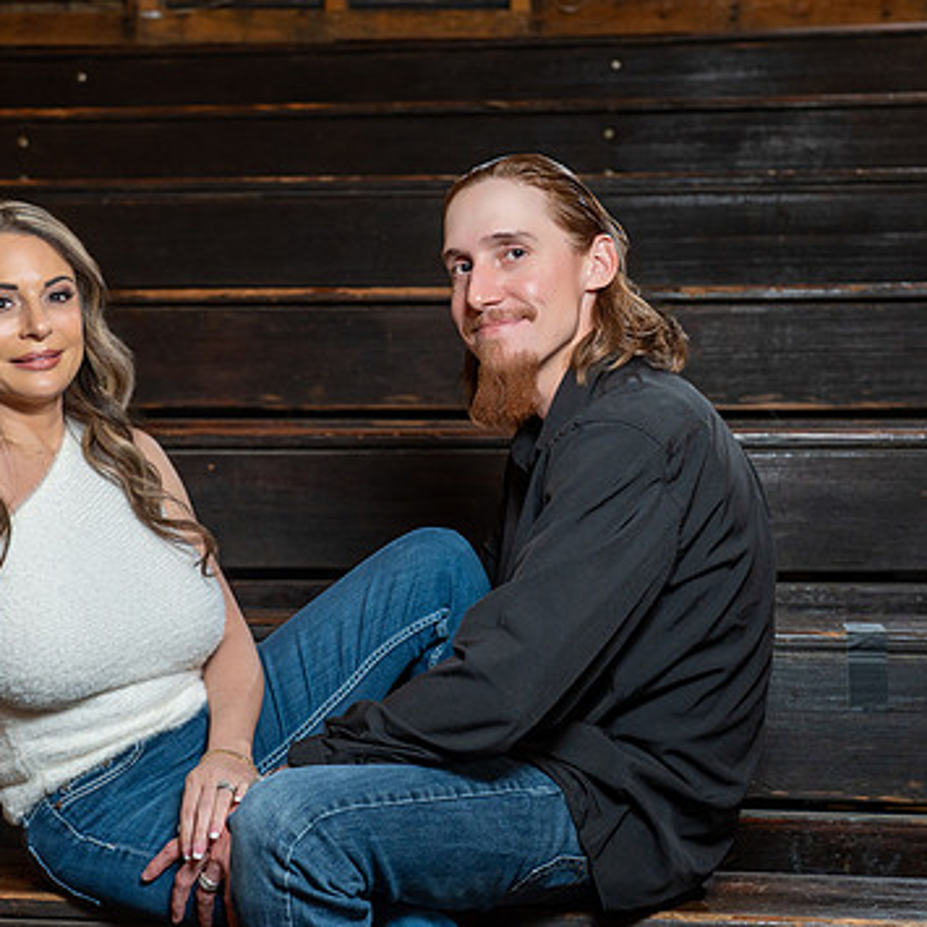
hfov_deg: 25.3
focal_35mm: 68
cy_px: 482
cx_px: 376
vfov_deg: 25.4
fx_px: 2060
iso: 800
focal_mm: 49
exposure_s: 1/60
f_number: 4
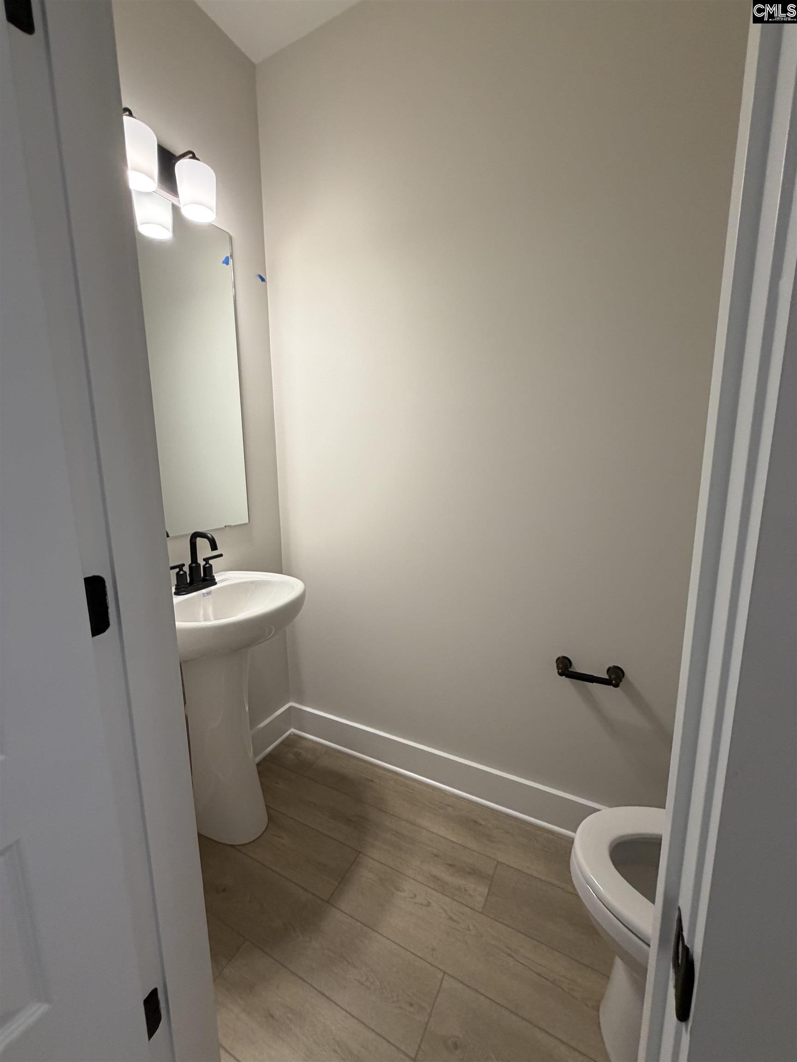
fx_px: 430
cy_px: 531
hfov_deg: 85.7
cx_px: 398
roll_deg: +3.0
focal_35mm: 14
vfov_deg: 102.1
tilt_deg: -9.1
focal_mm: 2.22
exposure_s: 1/120
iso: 200
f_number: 2.2
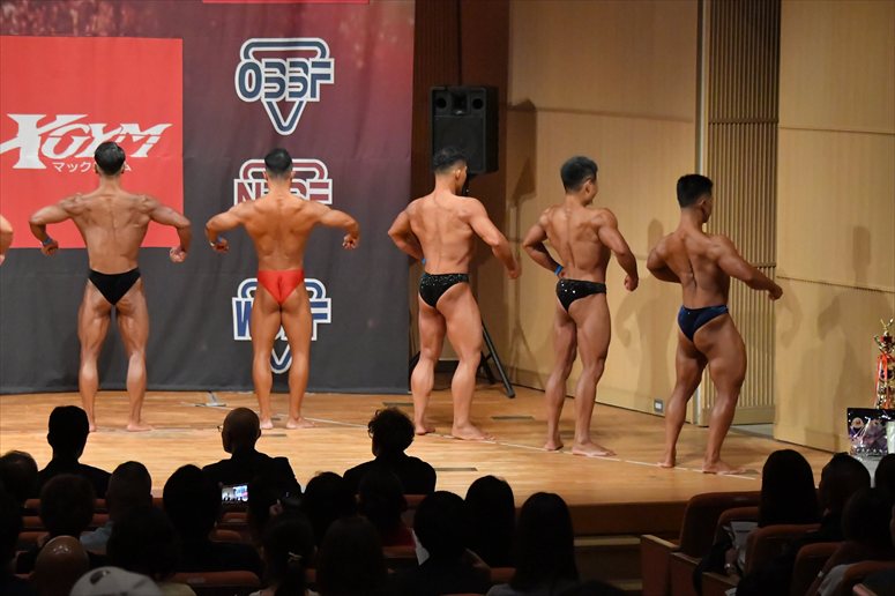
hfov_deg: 13.7
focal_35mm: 150
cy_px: 298
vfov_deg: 9.1
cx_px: 448
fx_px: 3727
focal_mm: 100
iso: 11400
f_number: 5.6
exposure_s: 1/400
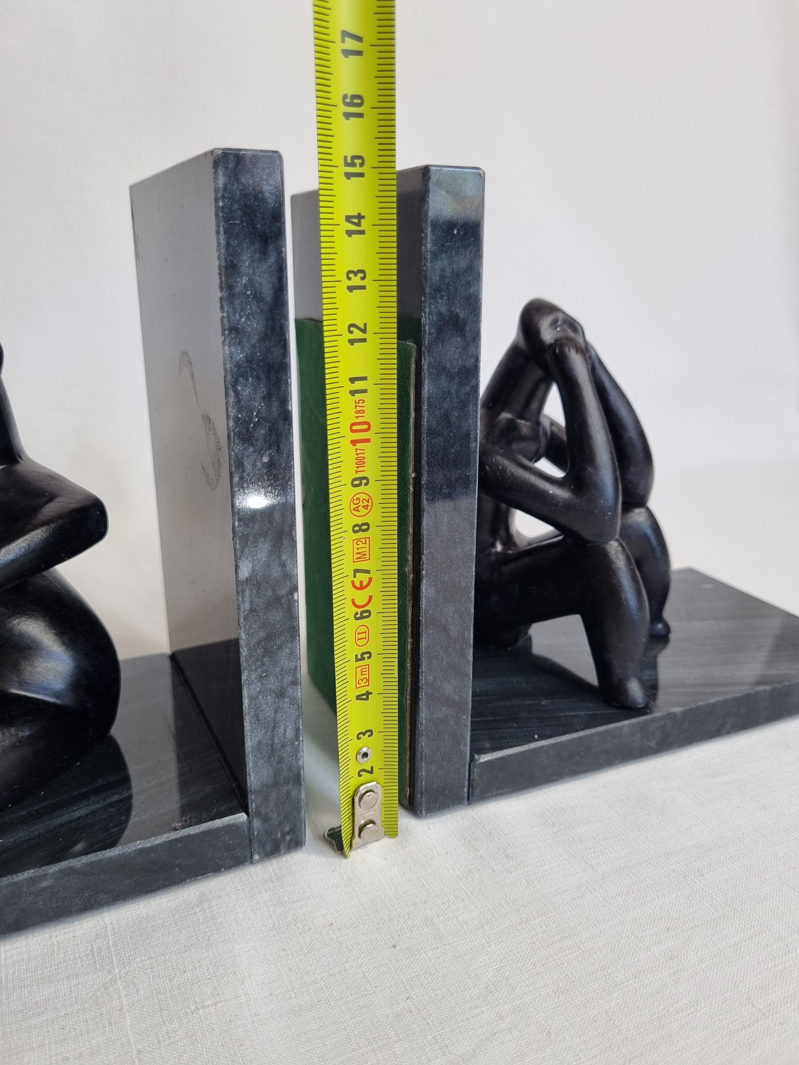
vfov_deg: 67.3
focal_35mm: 26
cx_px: 400
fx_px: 800
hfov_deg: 53.1
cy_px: 532
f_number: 1.8
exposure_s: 1/132
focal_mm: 5.4
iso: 50
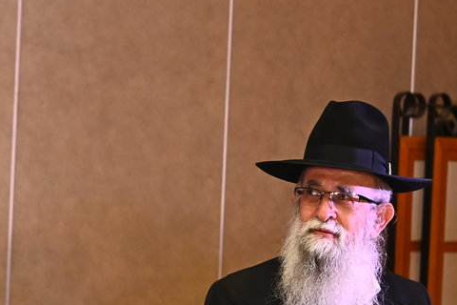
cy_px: 117
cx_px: -6
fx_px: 2298
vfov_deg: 7.6
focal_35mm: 181
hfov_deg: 11.2
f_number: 5
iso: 2000
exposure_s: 1/125
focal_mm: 62
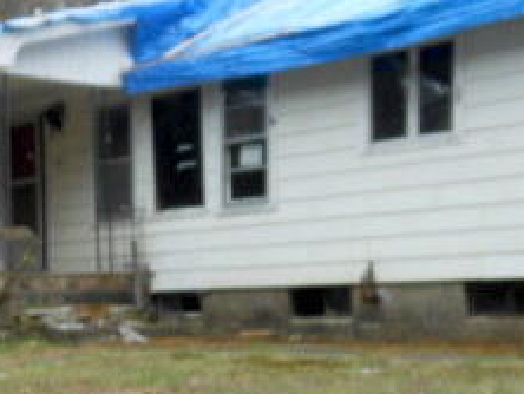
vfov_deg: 20.2
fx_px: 1091
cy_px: 335
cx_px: -14
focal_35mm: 72
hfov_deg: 25.5
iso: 80
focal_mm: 4.5
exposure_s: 1/250
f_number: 3.2
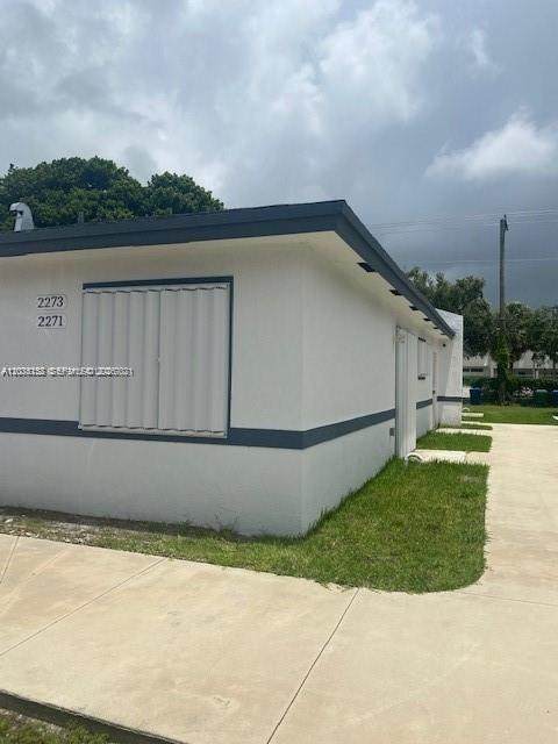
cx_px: 279
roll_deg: -1.4
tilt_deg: +2.9
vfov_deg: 67.3
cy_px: 372
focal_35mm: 26
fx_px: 559
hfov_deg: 53.1
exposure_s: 1/8197
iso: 32
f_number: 1.8
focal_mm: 4.25
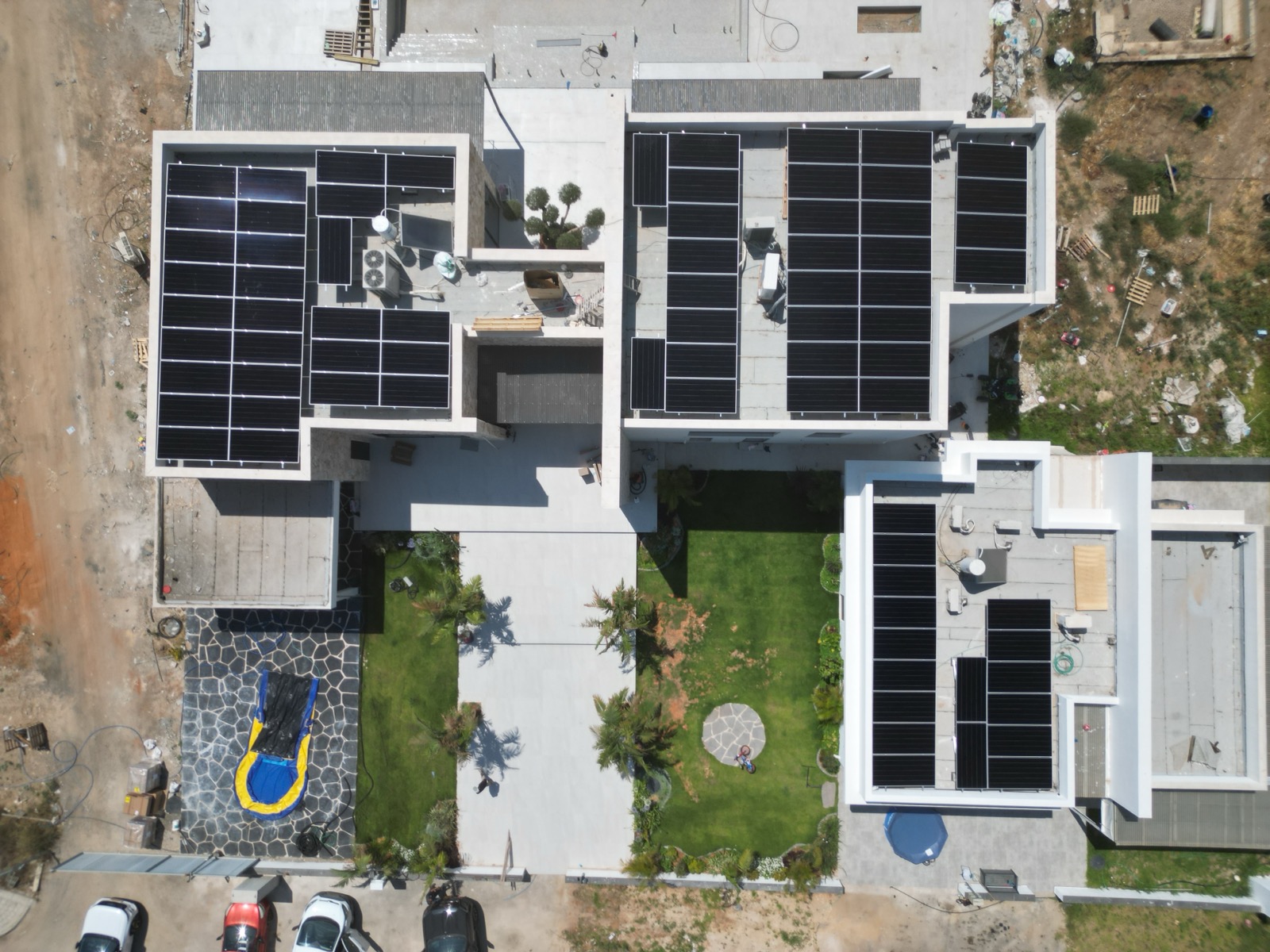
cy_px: 476
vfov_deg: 56.8
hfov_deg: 71.6
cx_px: 635
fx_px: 881
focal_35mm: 24
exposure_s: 1/6400
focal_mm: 6.72
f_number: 1.7
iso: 140
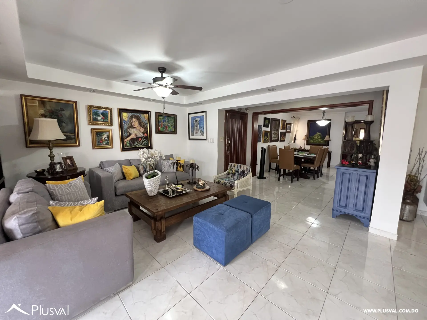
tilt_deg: -8.2
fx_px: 160
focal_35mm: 13
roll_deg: -0.7
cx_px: 214
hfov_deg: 106.2
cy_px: 160
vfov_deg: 89.9
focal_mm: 1.57
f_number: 1.8
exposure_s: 1/60
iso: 500
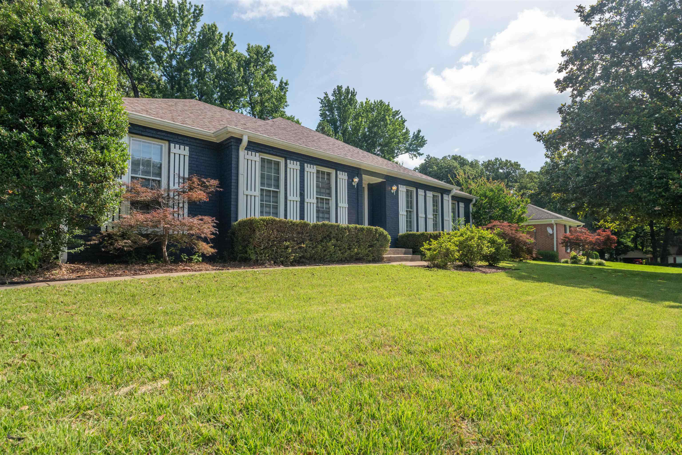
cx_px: 341
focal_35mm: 19
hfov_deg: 86.9
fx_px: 360
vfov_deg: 64.6
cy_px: 228
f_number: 11
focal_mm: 19
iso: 400
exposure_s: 1/200
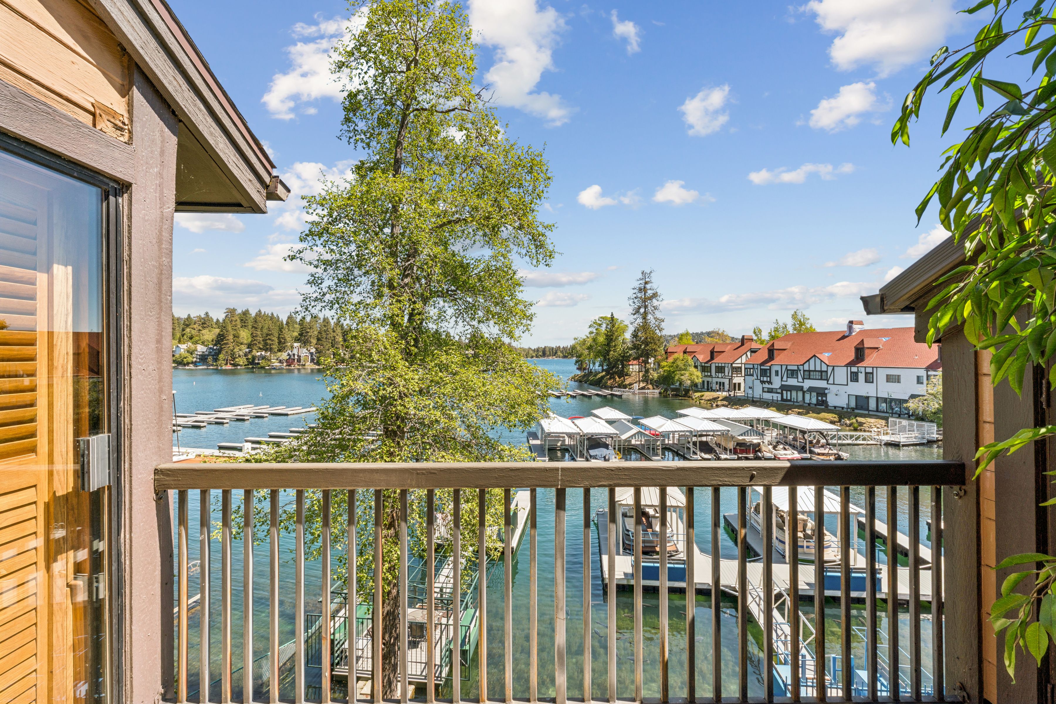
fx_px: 481
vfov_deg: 72.4
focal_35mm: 16
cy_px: 352
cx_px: 528
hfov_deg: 95.3
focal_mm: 16.4
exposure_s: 1/25
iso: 100
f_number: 22
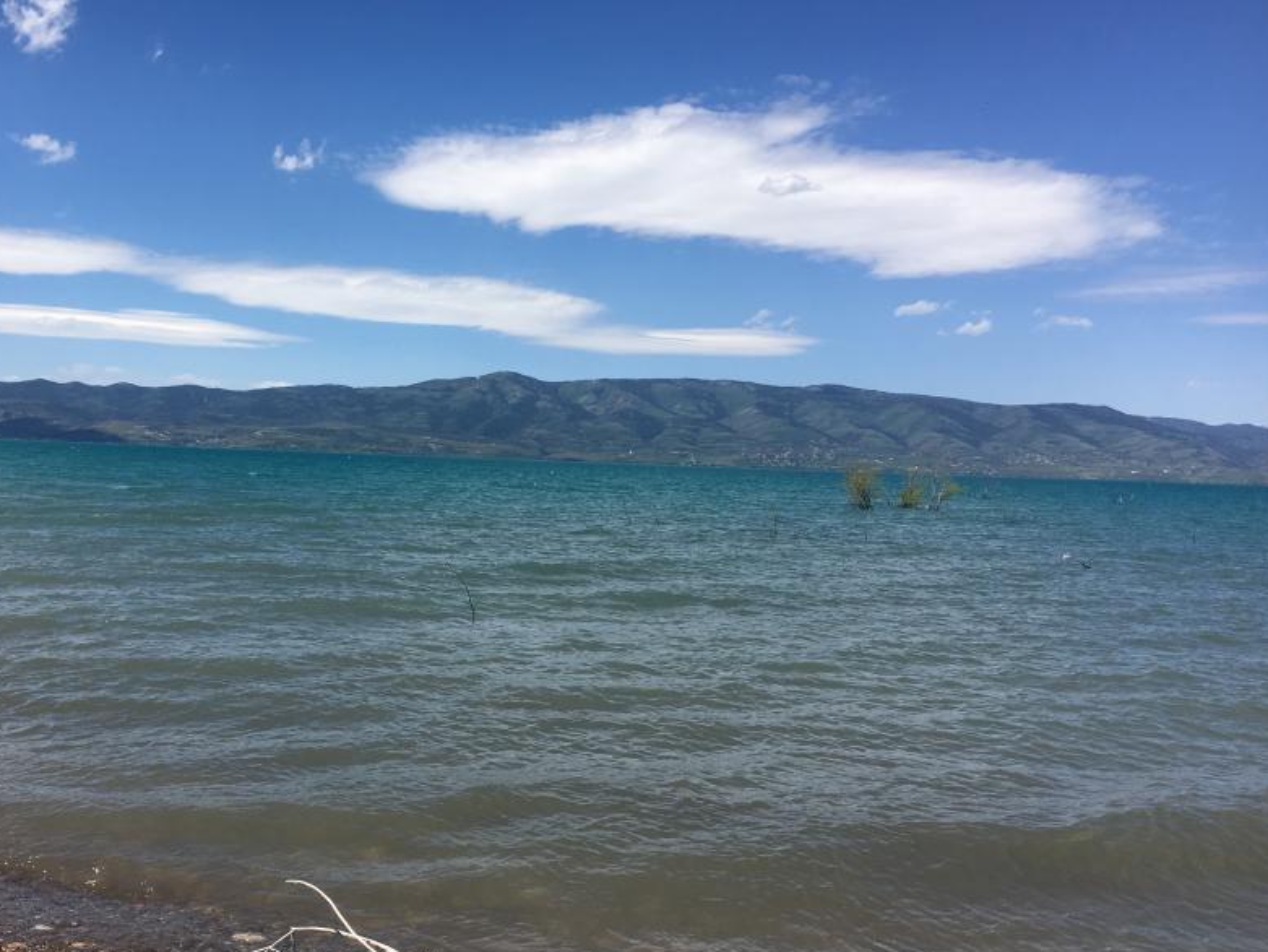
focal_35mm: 38
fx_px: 1392
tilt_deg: -5.8
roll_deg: -2.5
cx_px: 482
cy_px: 596
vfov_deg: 37.5
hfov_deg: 48.5
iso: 25
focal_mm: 4.15
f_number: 2.2
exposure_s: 1/2481
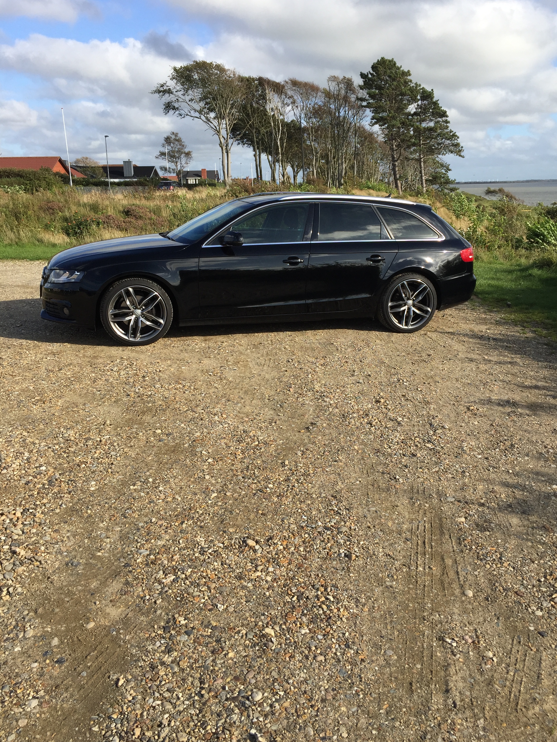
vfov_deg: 60.0
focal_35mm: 30
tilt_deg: -14.2
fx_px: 644
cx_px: 284
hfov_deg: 46.8
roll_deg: +2.4
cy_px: 366
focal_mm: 4.15
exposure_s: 1/1464
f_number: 2.2
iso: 32
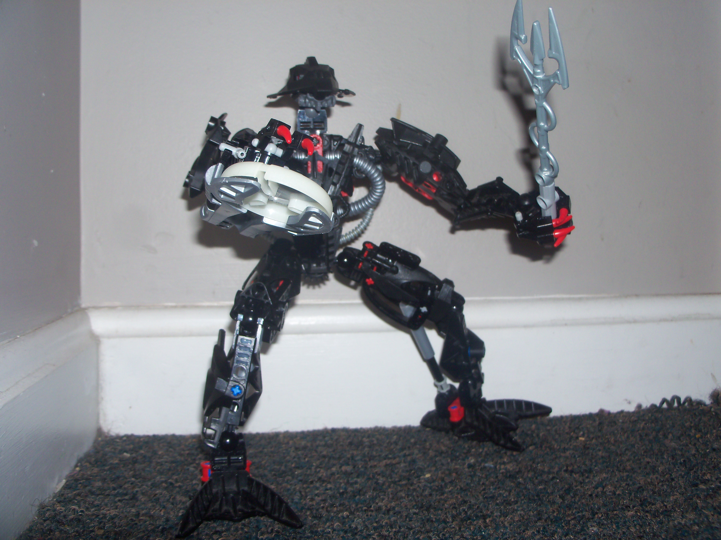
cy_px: 270
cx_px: 360
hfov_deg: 52.6
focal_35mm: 35
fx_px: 729
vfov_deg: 40.7
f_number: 3
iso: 64
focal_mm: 6.3
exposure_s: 1/30
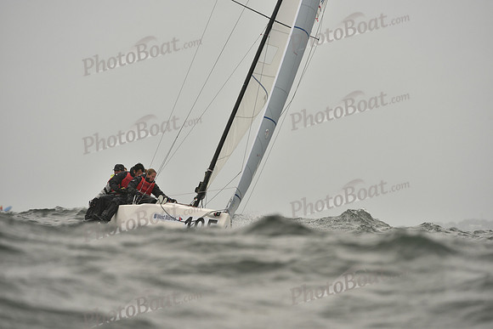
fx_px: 5479
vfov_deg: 3.4
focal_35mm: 400
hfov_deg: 5.2
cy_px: 164
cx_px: 246
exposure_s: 1/1250
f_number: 7.1
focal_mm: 400
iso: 400
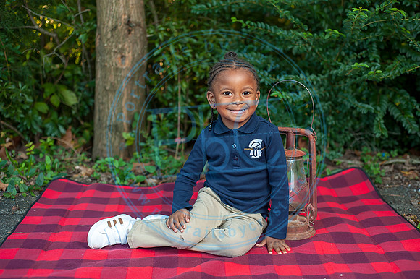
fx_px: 583
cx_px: 210
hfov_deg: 39.6
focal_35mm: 50
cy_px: 140
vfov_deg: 27.0
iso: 200
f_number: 2.8
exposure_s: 1/125
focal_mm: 50
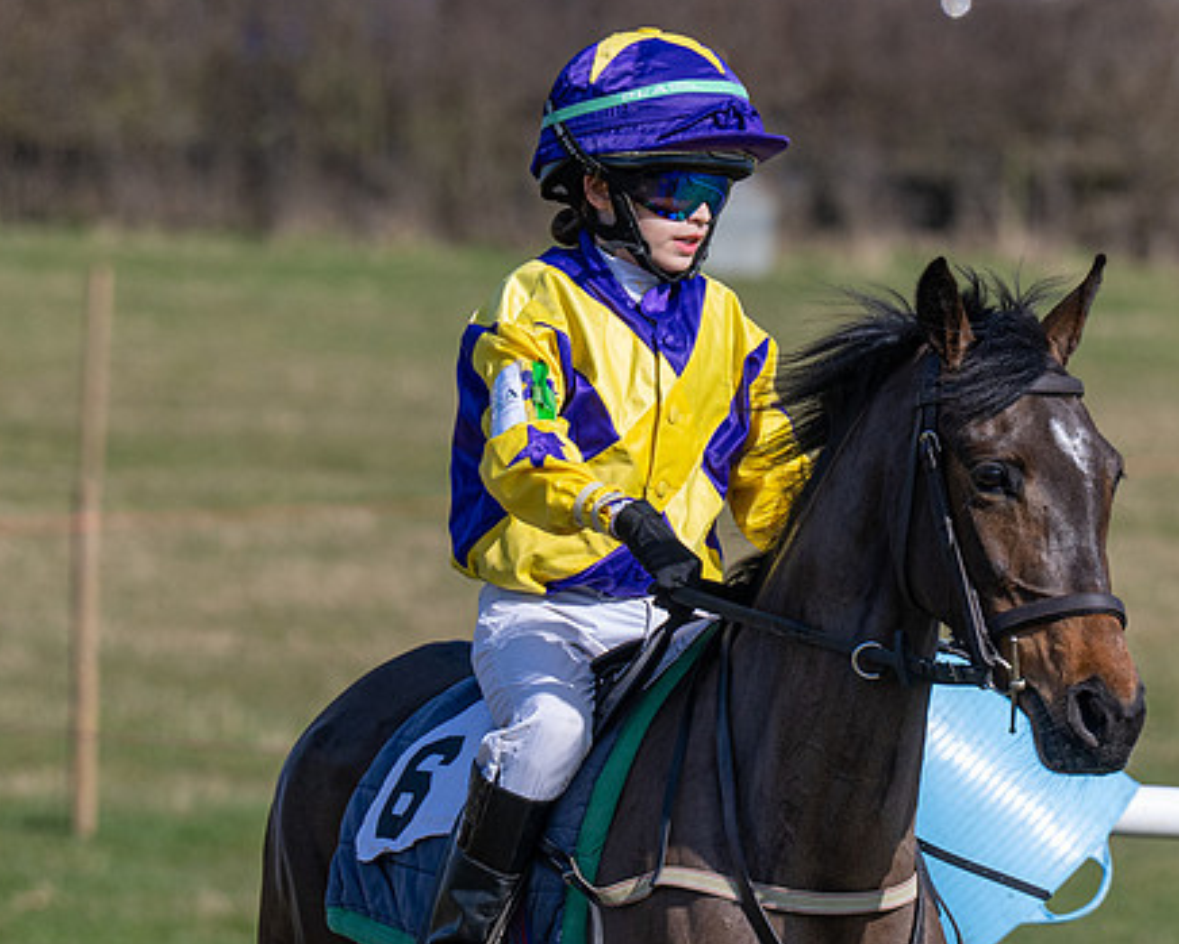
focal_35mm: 461
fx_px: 16090
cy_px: 535
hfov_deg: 4.2
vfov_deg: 3.4
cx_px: 1003
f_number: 5
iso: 200
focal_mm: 185
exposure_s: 1/1600
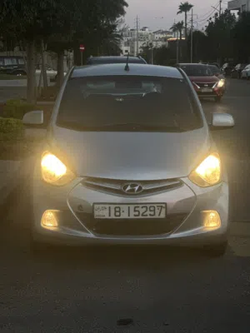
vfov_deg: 25.3
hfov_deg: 19.1
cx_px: 125
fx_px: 741
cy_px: 166
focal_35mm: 77
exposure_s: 1/121
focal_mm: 9
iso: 100
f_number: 2.8
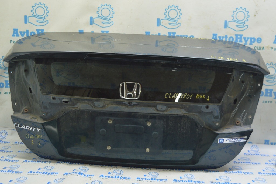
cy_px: 92
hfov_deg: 45.0
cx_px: 138
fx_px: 333
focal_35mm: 44
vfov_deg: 30.8
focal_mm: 29
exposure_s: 1/15
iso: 400
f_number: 5.6
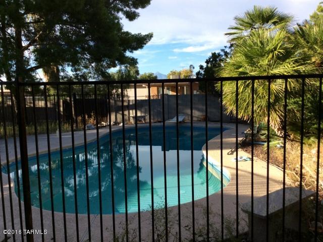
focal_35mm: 32
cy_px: 121
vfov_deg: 44.1
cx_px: 162
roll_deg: +1.8
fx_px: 298
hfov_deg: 56.9
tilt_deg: -5.9
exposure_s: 1/773
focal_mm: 3.3
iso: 32
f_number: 2.4
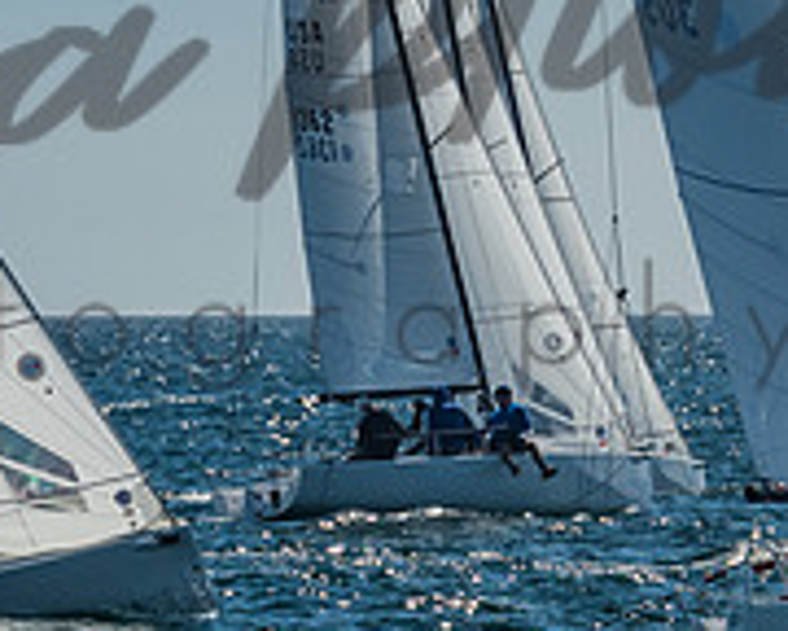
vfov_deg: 2.3
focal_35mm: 680
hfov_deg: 2.8
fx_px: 15859
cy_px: 119
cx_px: 748
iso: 400
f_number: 10
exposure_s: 1/800
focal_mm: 170
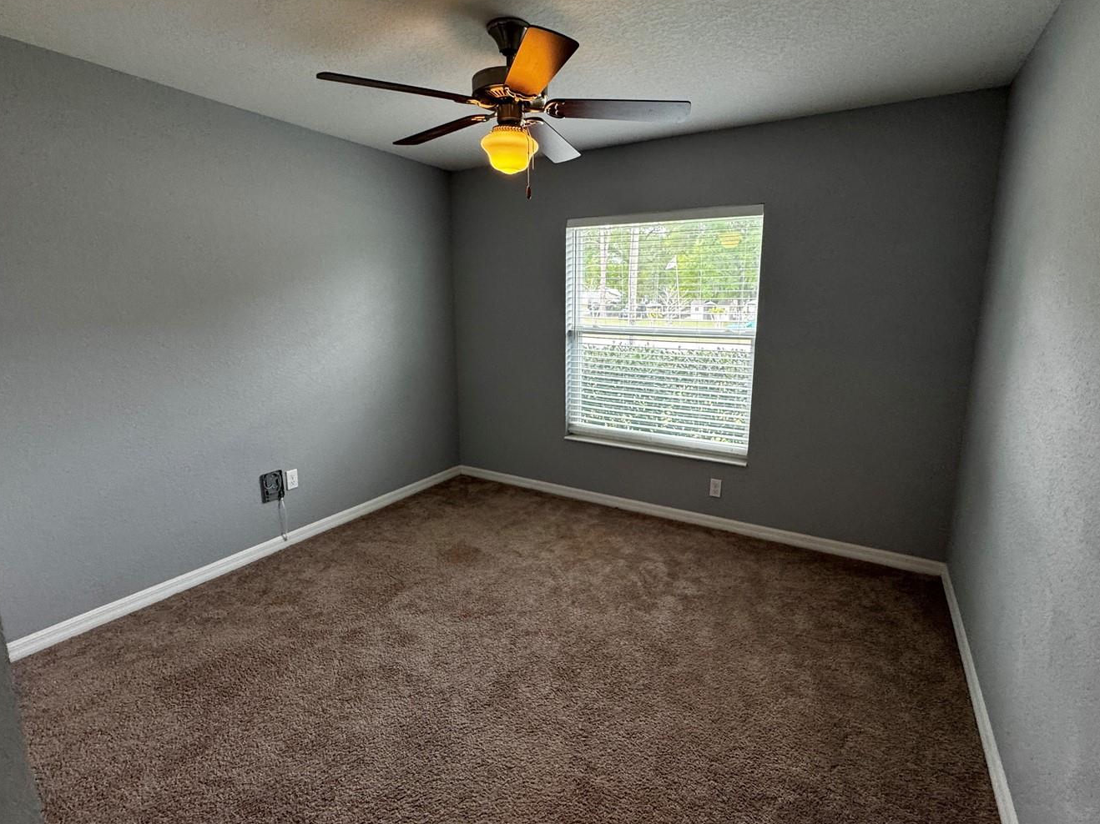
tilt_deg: -9.9
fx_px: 540
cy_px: 395
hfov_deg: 91.0
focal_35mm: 17
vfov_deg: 74.7
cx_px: 565
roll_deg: +1.4
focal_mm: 2.22
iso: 160
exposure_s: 1/120
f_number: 2.2
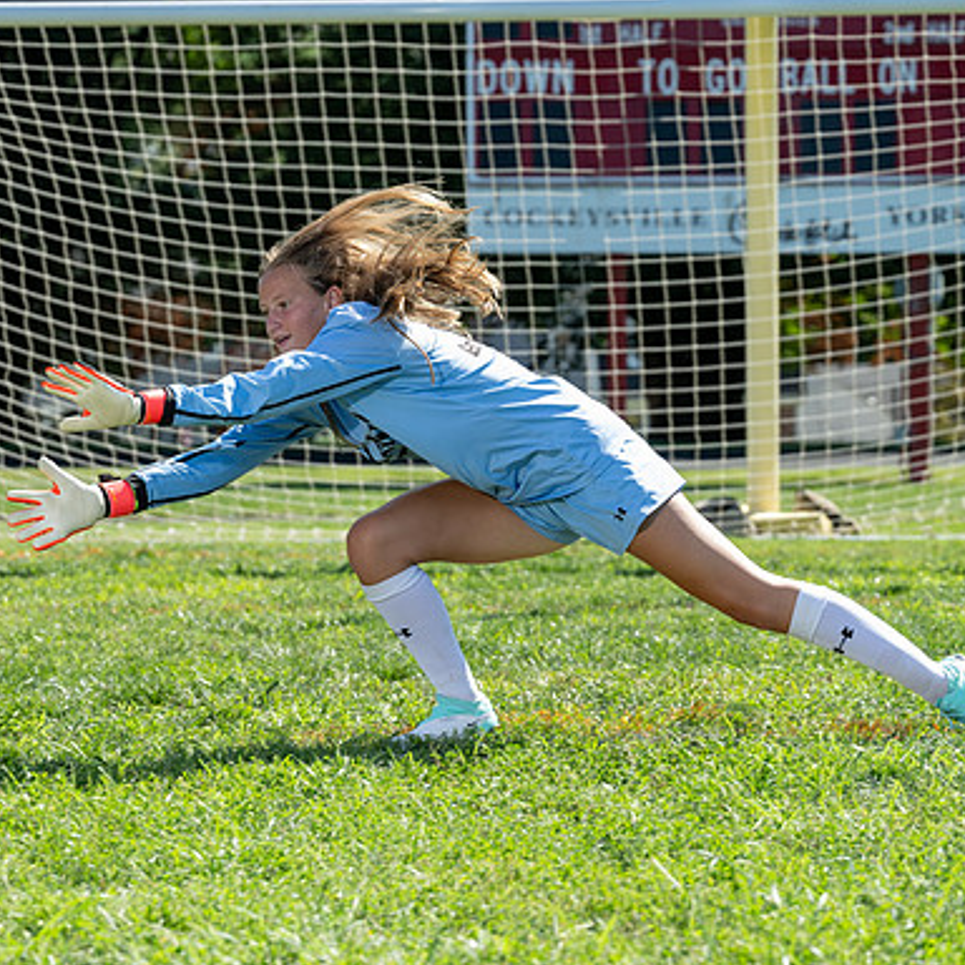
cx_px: 269
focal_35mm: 141
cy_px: 538
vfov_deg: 12.4
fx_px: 4447
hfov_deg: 12.4
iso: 200
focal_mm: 70
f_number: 3.5
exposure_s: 1/800
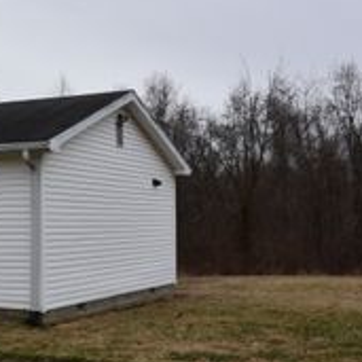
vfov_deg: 25.7
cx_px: -112
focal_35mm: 67
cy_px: 168
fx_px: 793
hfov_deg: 22.8
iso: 250
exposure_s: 1/500
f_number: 8
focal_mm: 18
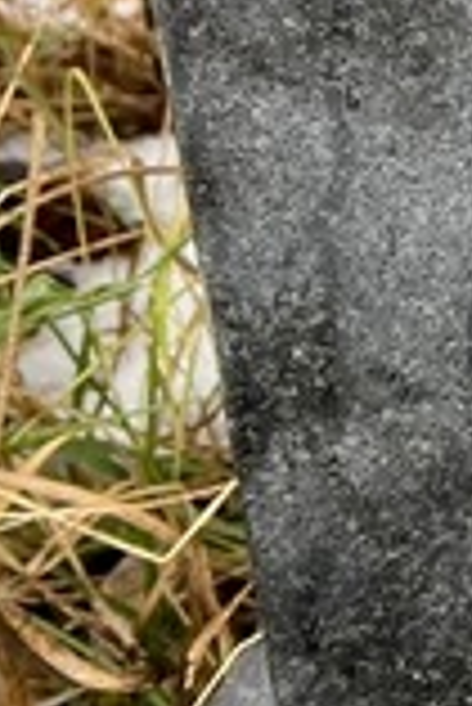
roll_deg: -1.9
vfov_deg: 13.7
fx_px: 2708
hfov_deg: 8.7
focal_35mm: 138
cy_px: -436
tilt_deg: -22.2
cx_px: 1281
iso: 100
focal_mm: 5.7
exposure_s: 1/121
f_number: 1.5
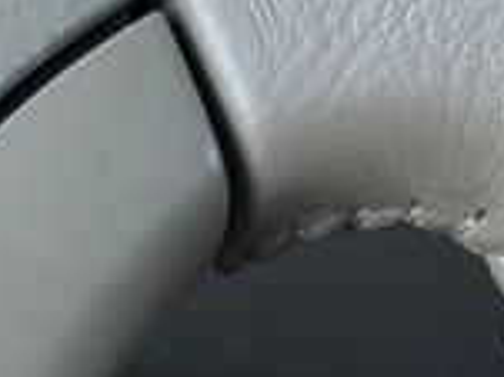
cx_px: 144
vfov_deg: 7.2
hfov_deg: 9.7
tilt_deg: -26.7
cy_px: 524
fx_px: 2968
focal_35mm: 204
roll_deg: +3.2
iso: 100
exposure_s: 1/80
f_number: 1.78
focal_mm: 6.76
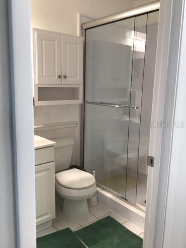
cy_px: 124
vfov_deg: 58.4
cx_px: 93
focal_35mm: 31
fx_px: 222
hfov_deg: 45.4
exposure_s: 1/30
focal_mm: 3.3
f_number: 2.4
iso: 50
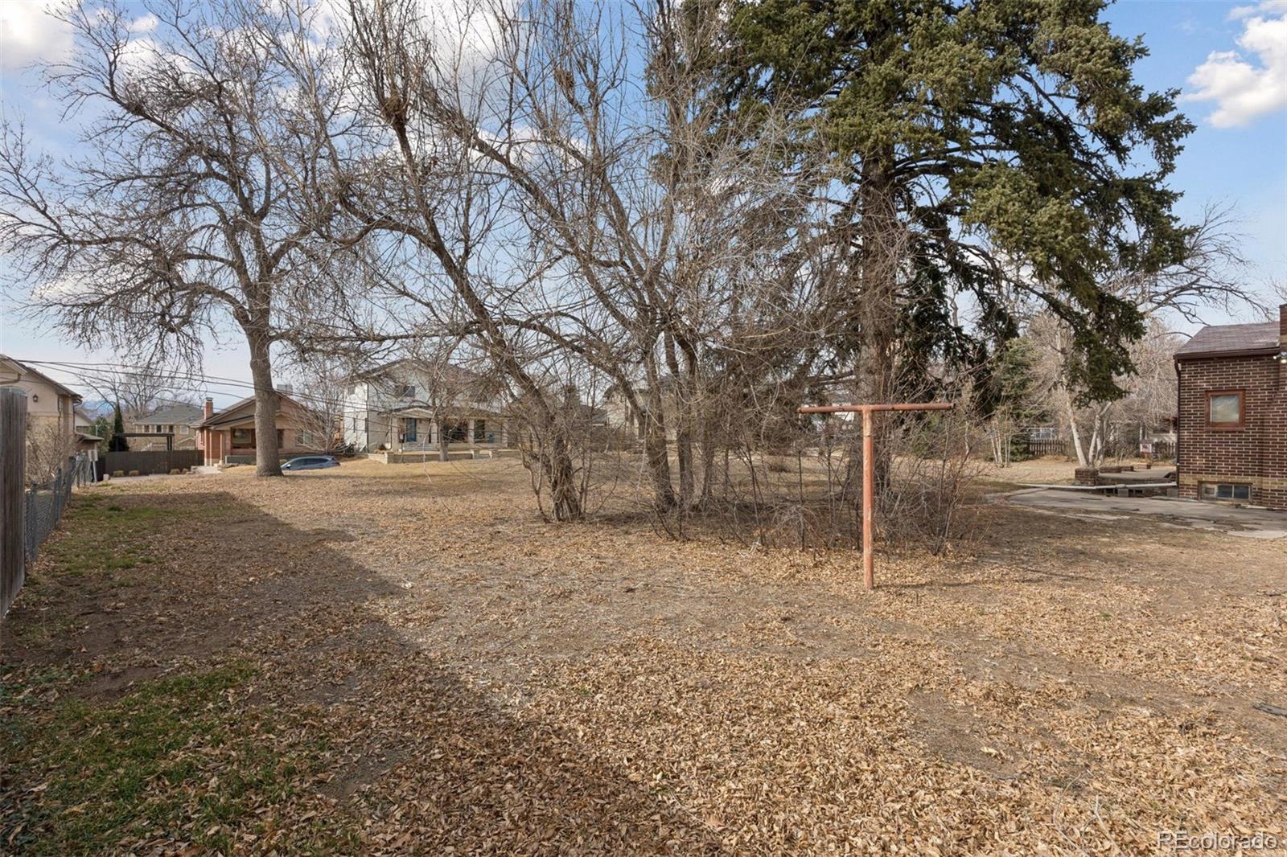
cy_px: 428
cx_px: 644
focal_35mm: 17
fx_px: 608
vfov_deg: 70.4
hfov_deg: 93.3
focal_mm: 17
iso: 400
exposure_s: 1/640
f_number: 9
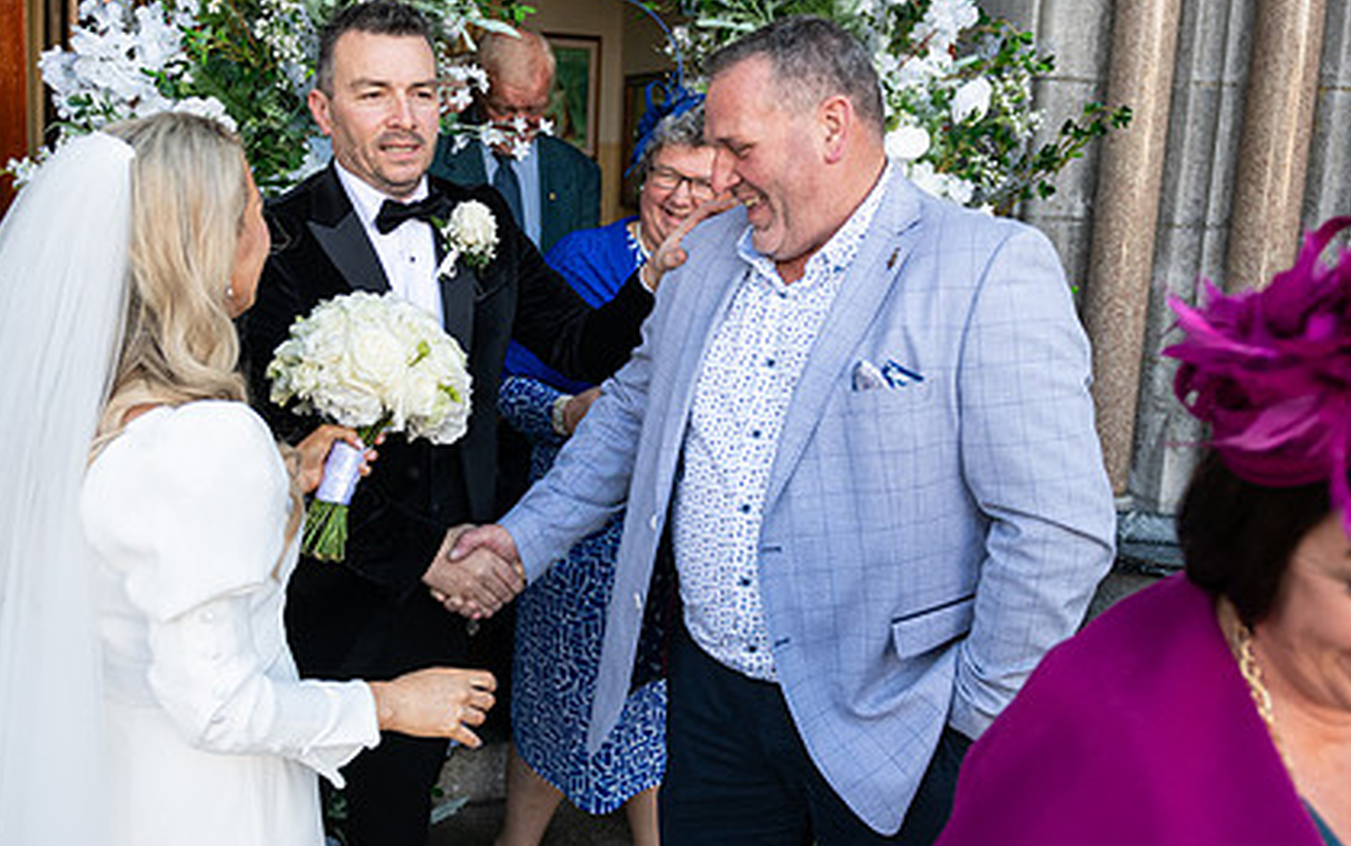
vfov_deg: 33.6
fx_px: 1400
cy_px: 400
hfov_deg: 51.5
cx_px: 630
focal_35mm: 38
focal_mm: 27
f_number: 3.5
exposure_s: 1/1000
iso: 500
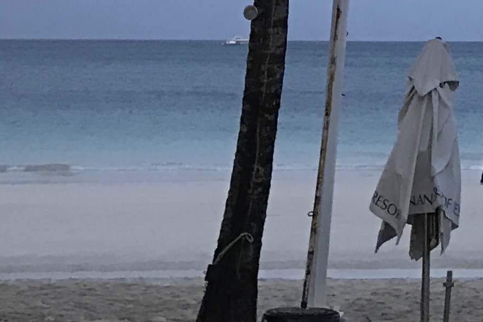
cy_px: -405
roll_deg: +0.0
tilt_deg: +14.2
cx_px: 859
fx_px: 1758
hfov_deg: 14.0
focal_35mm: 131
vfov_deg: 9.5
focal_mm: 3.99
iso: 25
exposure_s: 1/40
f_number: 1.8
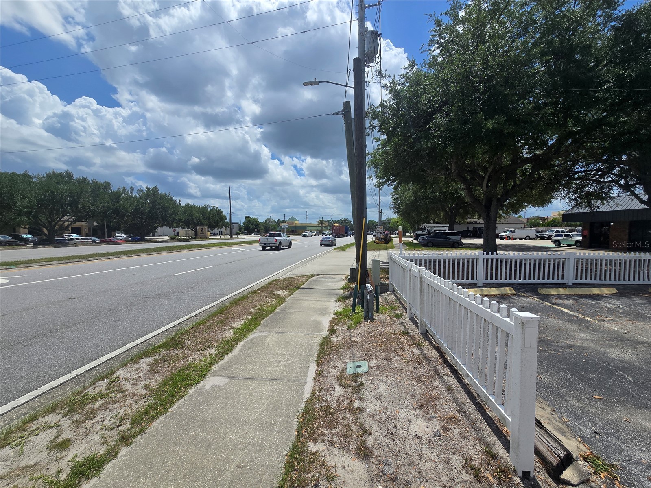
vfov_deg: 89.9
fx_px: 244
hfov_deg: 106.2
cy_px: 244
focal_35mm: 13
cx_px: 326
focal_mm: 2.2
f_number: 2.2
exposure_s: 1/4165
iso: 50
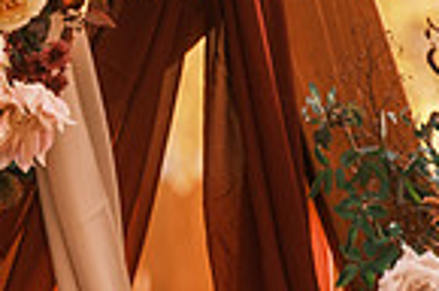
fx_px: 9856
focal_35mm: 810
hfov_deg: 2.5
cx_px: -151
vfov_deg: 1.7
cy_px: 347
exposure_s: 1/500
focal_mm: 134.4
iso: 400
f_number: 4
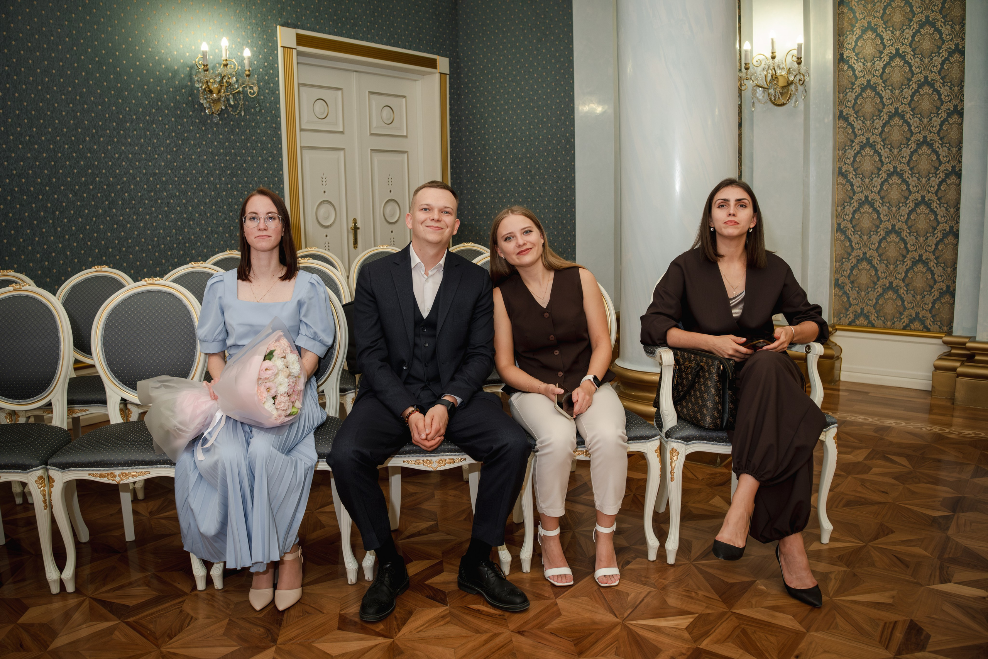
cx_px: 465
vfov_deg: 47.1
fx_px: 756
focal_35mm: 28
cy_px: 349
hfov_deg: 66.3
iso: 640
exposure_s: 1/200
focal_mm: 17
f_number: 2.5
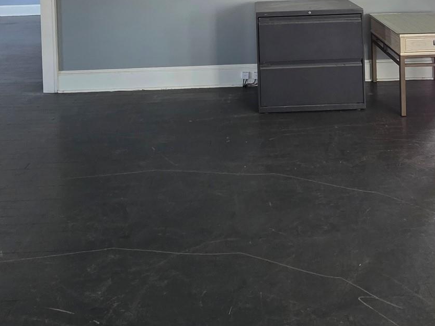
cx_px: 258
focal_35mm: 32
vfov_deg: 35.8
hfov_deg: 56.4
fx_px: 402
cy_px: -54
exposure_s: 1/120
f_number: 1.9
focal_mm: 2.2
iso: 160
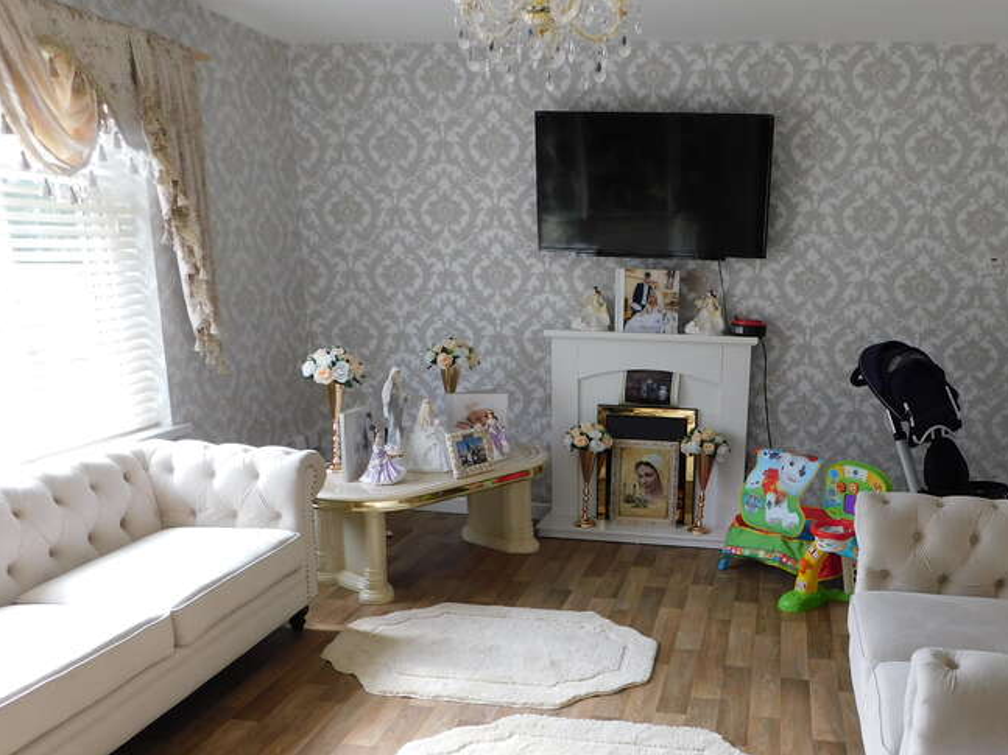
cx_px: 647
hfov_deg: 56.0
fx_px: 932
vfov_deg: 43.5
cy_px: 510
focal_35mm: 32
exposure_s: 1/30
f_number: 3
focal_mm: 4
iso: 140
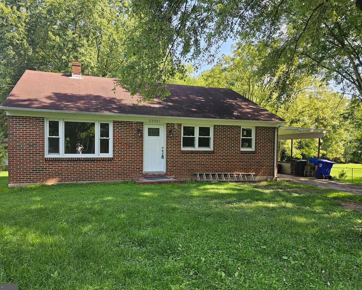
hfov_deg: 68.0
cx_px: 170
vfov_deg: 56.8
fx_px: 268
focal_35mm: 25
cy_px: 149
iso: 12
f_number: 1.7
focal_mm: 6.3
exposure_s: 1/120
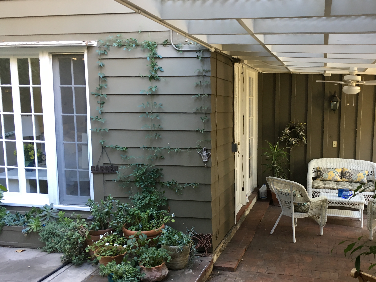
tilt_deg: -8.2
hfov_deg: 48.5
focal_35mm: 38
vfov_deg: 37.6
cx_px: 236
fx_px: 413
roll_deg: +0.6
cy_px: 164
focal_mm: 4.15
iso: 64
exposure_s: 1/30
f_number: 2.2
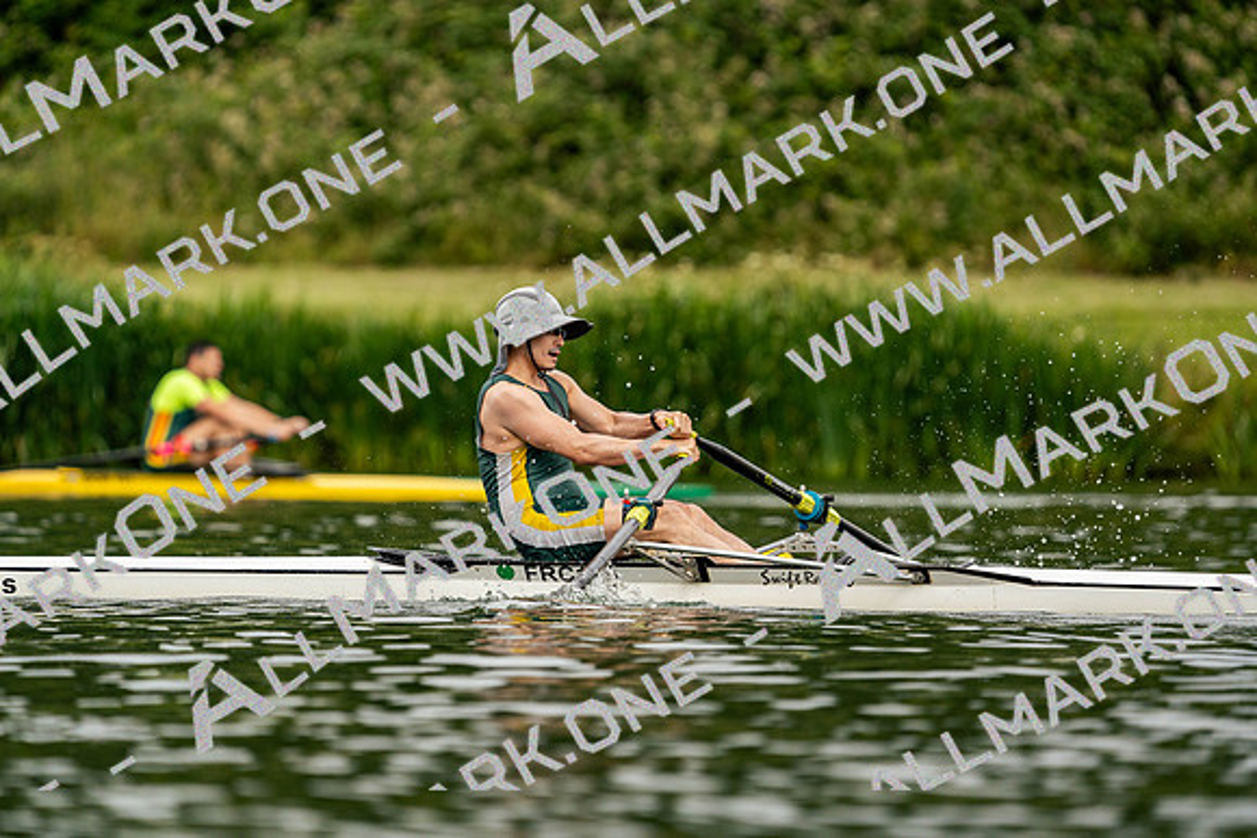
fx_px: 16309
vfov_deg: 2.9
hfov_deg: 4.4
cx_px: 628
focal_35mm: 467
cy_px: 419
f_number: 6.3
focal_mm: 467
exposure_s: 1/2000
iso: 640
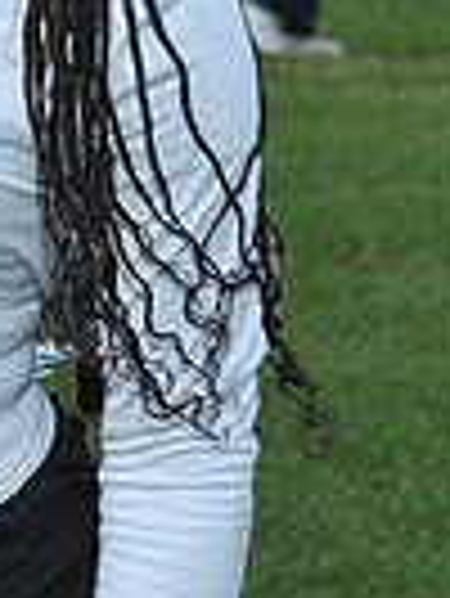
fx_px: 4776
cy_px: -184
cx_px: -738
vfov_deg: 7.1
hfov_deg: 5.2
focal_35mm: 276
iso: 800
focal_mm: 66
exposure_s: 1/60
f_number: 6.3
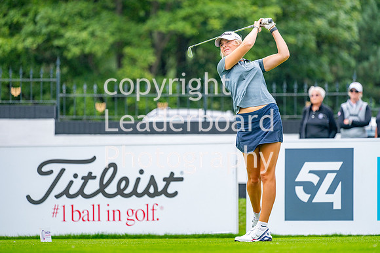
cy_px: 126
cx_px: 190
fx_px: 3167
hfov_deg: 6.9
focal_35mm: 300
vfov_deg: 4.6
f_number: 4.5
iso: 400
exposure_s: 1/2500
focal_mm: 300
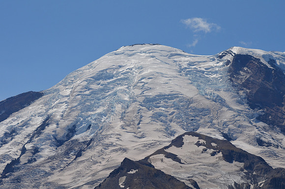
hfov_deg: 19.5
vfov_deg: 13.0
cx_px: 142
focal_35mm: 105
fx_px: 829
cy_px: 94
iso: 250
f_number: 8
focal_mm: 70
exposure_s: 1/2000
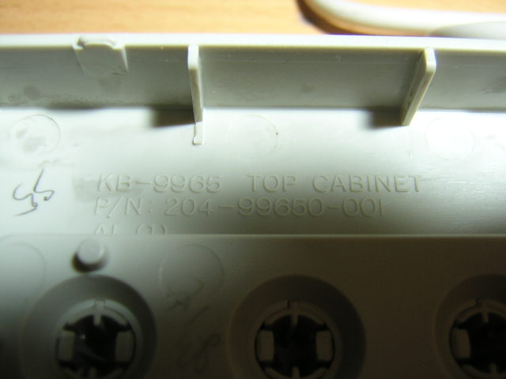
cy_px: 190
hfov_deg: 51.4
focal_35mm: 36
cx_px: 253
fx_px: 526
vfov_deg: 39.7
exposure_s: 1/5.1
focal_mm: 4.7
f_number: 2.6
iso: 100
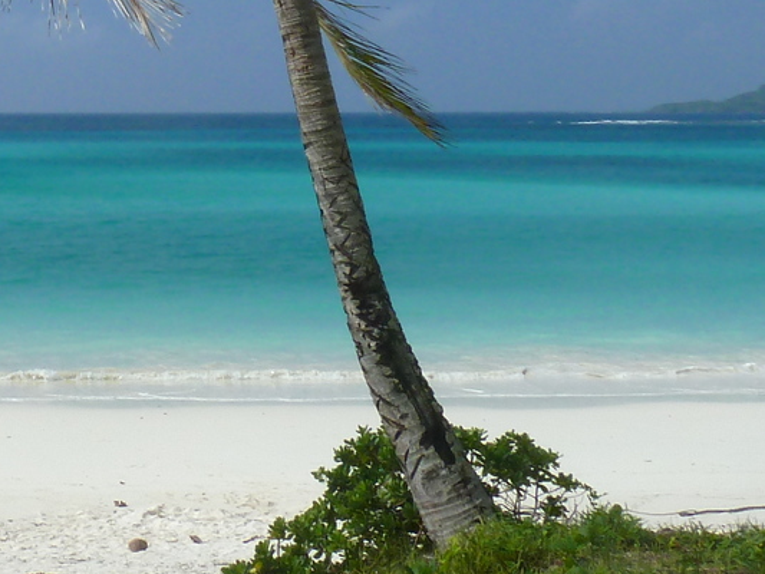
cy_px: -62
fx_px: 1658
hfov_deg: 23.9
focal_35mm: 75
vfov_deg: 18.9
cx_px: -128
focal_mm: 4.1
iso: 100
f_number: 5.6
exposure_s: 1/640
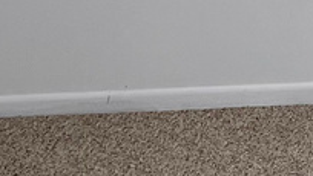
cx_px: 700
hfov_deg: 9.3
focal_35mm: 213
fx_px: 1769
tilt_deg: -7.4
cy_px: -233
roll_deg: +0.9
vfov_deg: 5.5
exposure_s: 1/135
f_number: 1.5
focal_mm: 5.7
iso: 64
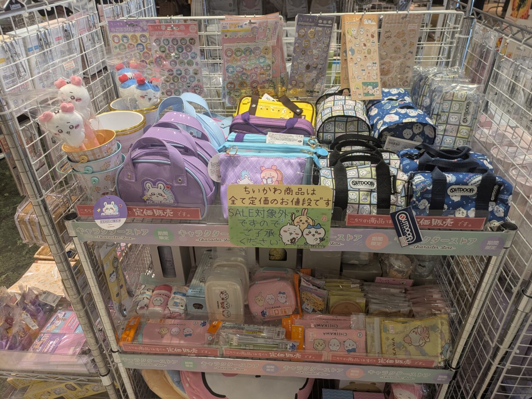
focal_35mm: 25
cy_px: 200
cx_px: 266
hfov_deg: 69.4
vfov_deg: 54.9
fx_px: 384
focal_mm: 5.43
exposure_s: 1/100
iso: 59
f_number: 1.89
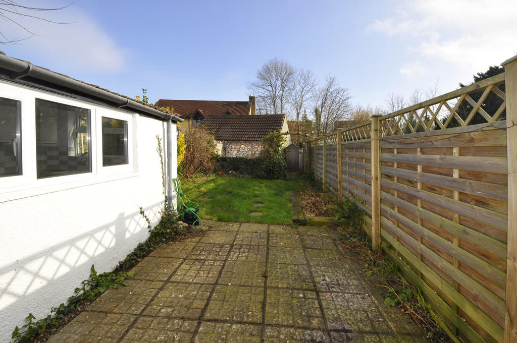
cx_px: 258
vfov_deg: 77.2
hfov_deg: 100.5
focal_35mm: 15
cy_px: 172
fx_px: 215
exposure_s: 1/200
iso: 200
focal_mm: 10
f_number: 11
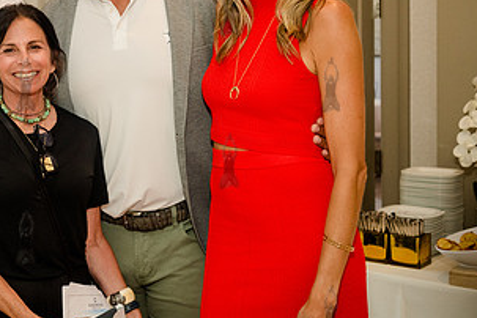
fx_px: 888
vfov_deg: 20.2
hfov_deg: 28.6
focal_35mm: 67
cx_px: 25
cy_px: 84
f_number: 4
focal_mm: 35
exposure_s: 1/200
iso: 1600
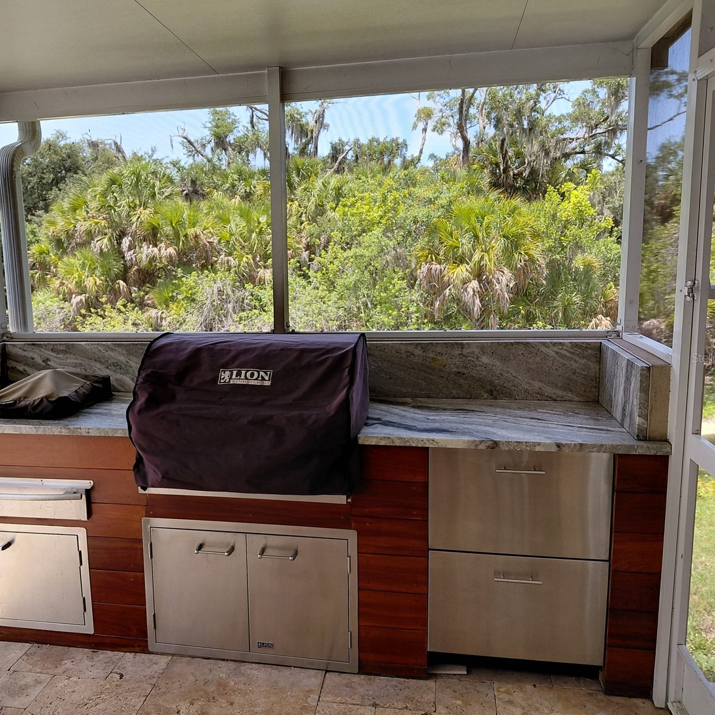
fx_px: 701
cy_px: 357
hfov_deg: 53.4
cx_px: 264
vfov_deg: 54.0
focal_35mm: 30
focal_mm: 4.69
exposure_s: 1/465
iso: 50
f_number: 1.8
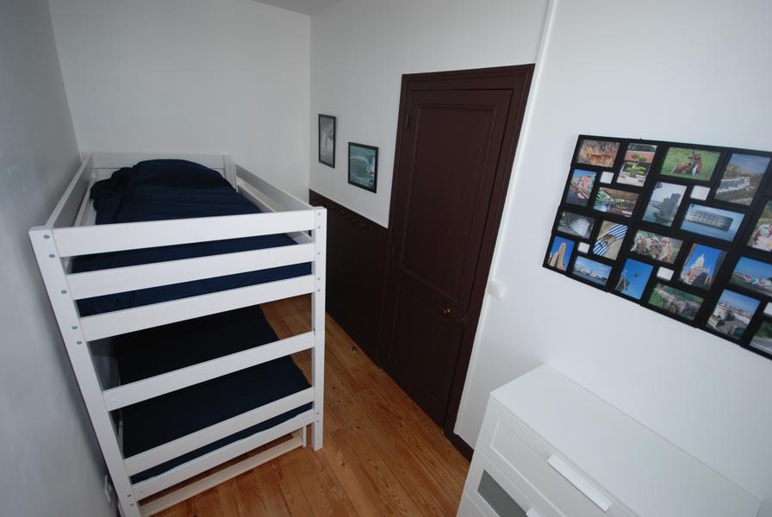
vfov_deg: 77.5
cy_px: 258
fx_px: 322
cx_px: 386
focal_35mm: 15
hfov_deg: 100.3
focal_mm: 10
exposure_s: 1/60
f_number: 4
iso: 200
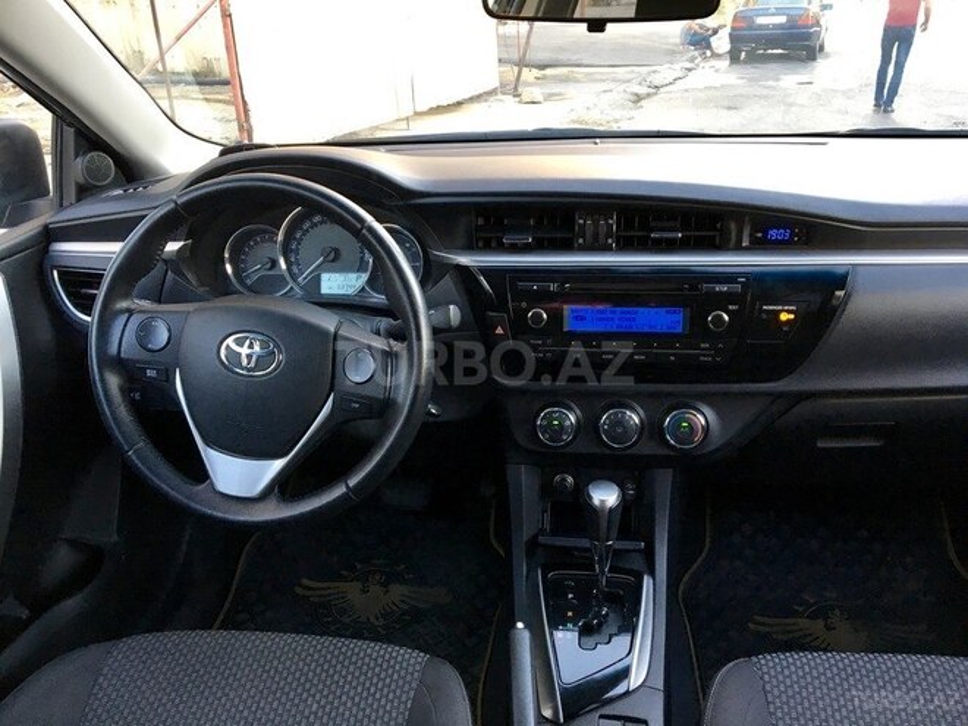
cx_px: 484
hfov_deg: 61.7
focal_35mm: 29
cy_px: 363
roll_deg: +2.0
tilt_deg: -24.7
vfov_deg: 48.2
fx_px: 811
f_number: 2.2
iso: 40
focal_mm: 4.15
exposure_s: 1/33
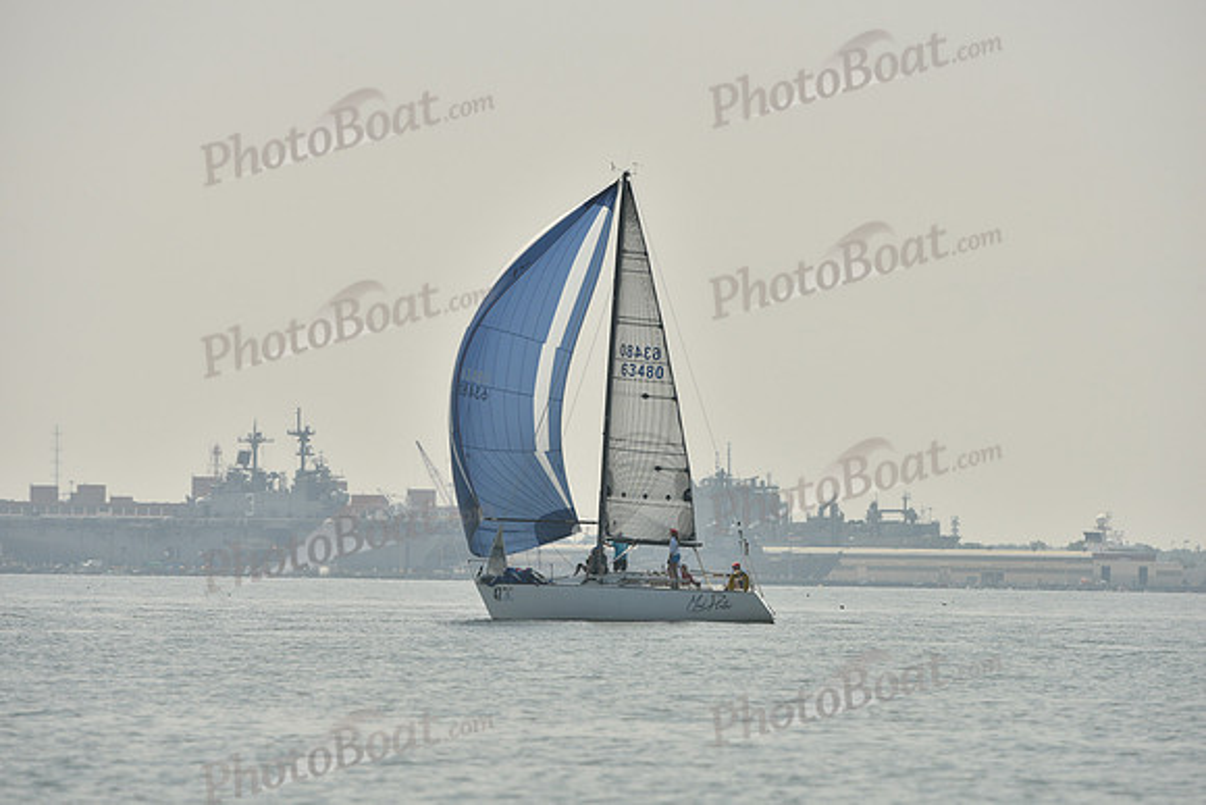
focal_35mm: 400
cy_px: 402
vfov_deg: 3.4
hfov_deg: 5.2
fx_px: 13403
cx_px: 603
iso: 320
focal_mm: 400
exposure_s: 1/1250
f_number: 9
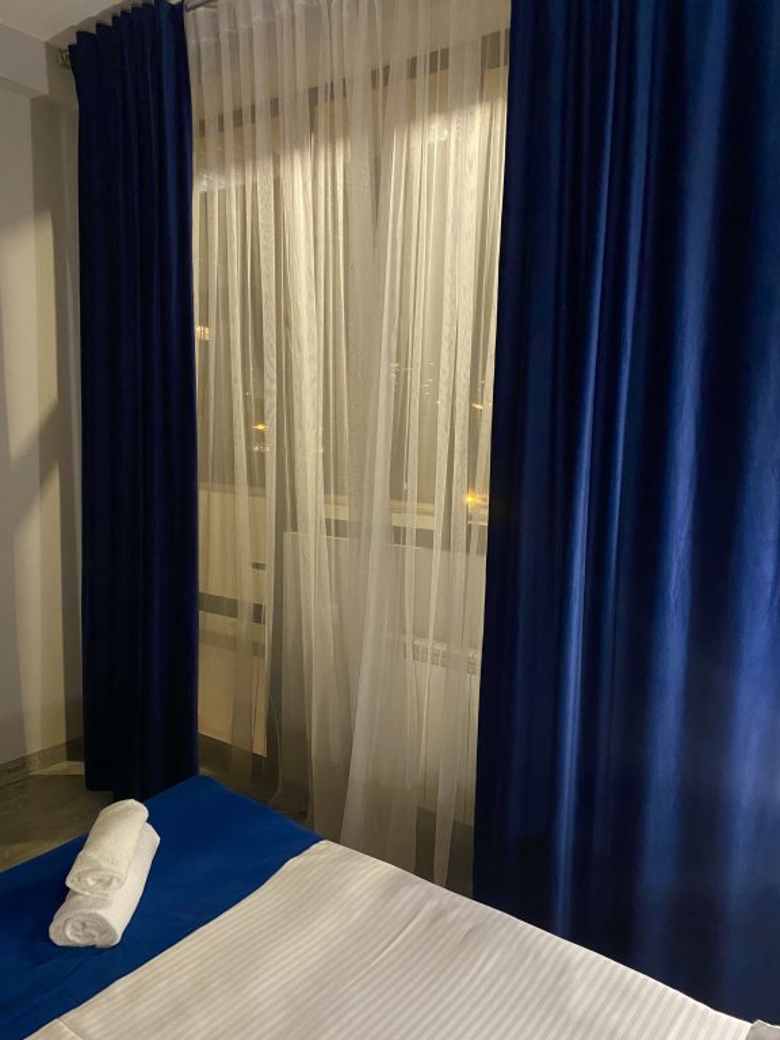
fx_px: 781
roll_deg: -0.4
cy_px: 520
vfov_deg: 67.3
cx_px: 390
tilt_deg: -5.3
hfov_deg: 53.1
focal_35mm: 26
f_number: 1.8
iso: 640
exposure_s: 1/25
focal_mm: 4.25
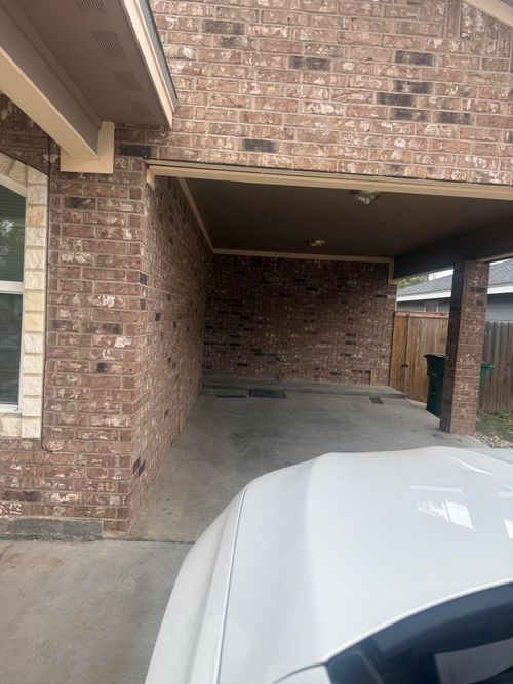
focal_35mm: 24
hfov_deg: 56.8
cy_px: 342
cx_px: 256
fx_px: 474
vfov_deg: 71.6
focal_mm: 6.76
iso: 80
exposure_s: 1/909
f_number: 1.78
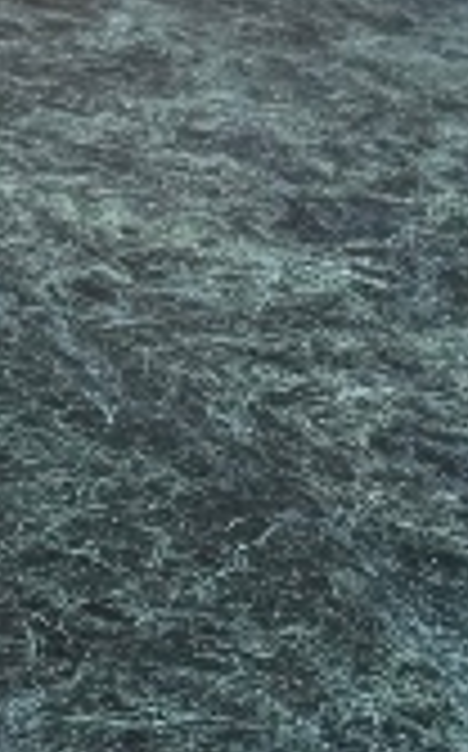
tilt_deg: -35.2
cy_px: 797
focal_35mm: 183
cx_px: -4
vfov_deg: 11.3
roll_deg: -12.4
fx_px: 3744
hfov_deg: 7.1
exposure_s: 1/158
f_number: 1.78
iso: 64
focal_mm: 6.76
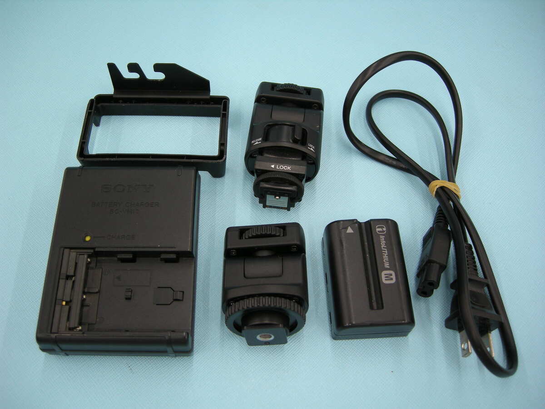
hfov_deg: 51.4
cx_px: 272
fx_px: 567
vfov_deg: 39.7
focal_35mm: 36
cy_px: 204
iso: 75
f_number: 2.7
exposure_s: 1/51.7
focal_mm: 7.5
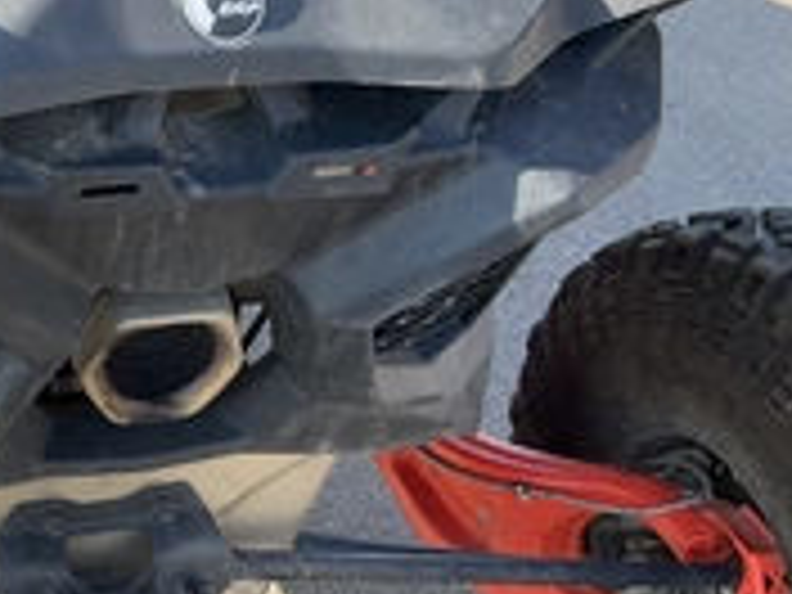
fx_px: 1510
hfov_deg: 28.3
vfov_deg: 22.2
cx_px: 81
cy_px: 202
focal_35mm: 66
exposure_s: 1/391
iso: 25
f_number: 1.8
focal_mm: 3
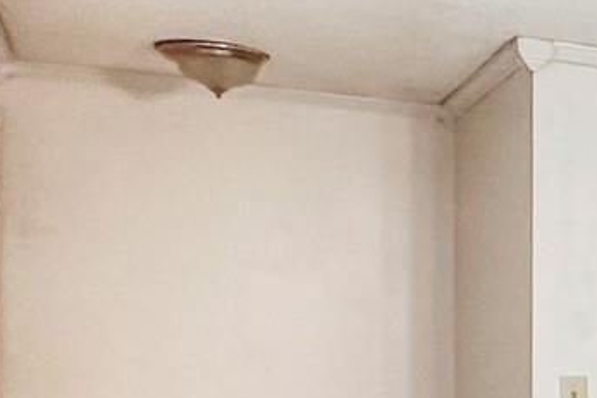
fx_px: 1425
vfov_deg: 15.5
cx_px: 1256
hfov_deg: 16.6
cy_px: 408
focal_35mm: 86
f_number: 2.2
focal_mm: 2.22
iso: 200
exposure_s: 1/60
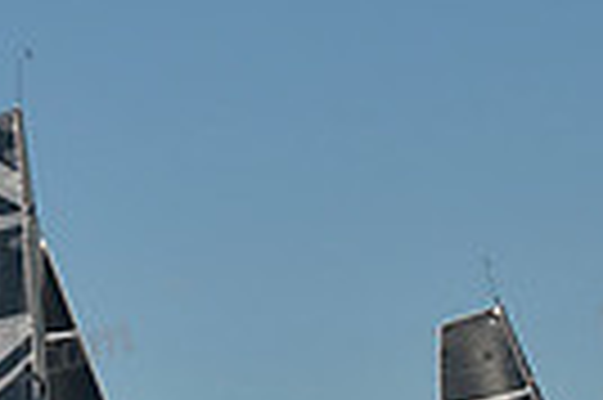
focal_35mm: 443
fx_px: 7411
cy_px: 573
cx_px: 369
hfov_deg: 4.7
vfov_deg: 3.1
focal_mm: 102
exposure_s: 1/1600
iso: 400
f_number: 5.6
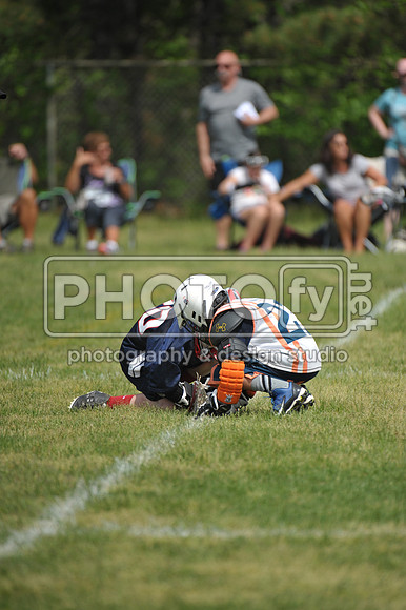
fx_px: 6774
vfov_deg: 5.2
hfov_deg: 3.4
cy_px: 305
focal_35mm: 400
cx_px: 203
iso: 640
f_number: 4
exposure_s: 1/5000
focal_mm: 400
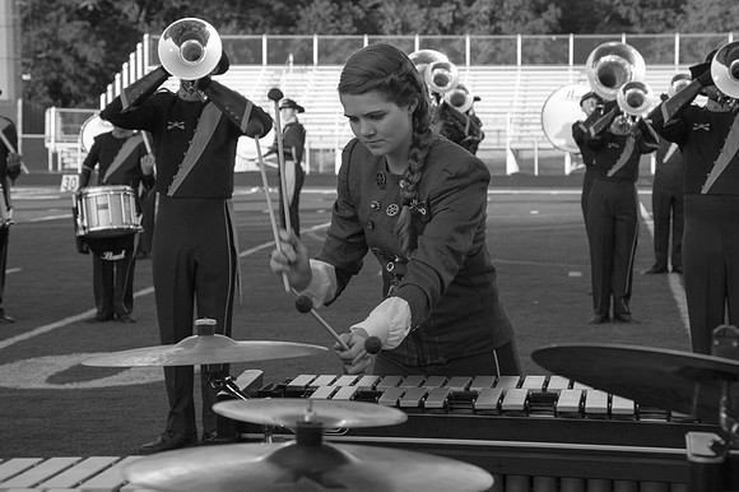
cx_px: 391
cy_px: 199
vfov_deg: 12.2
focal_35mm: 112
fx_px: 2305
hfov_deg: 18.2
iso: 640
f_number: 8
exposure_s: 1/250
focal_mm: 90
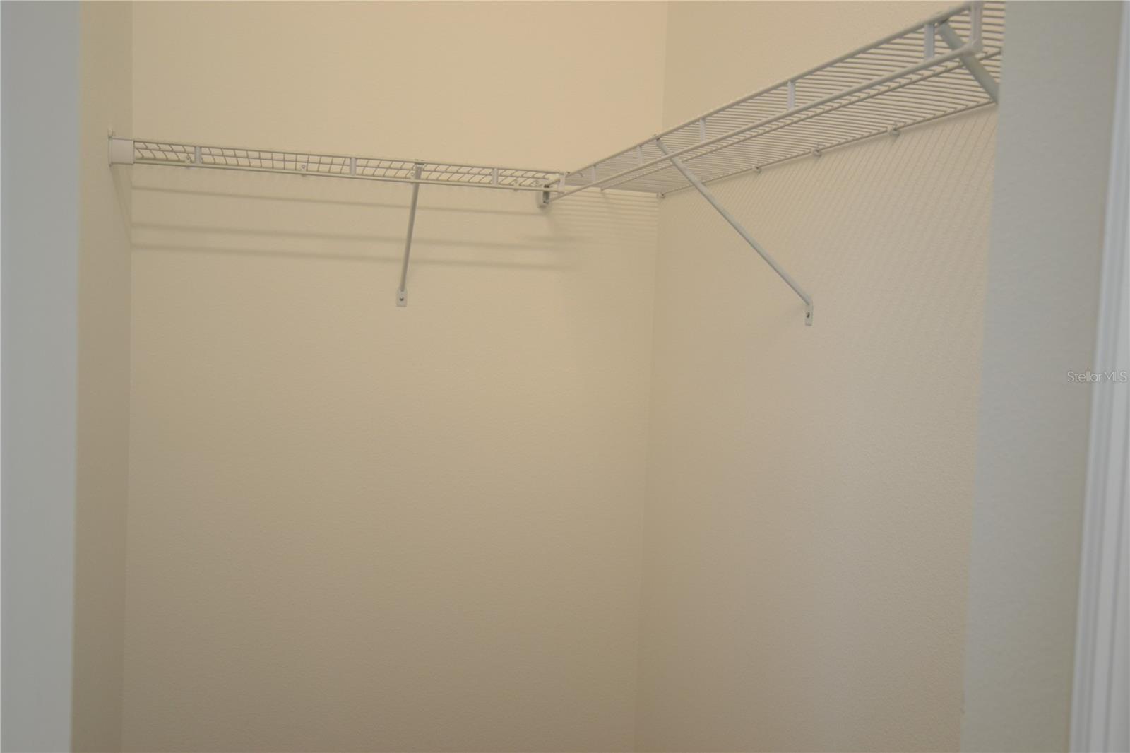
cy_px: 376
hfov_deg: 57.2
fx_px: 1036
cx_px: 565
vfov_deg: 40.0
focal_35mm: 33
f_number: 4.5
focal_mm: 22
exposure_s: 1/60
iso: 400
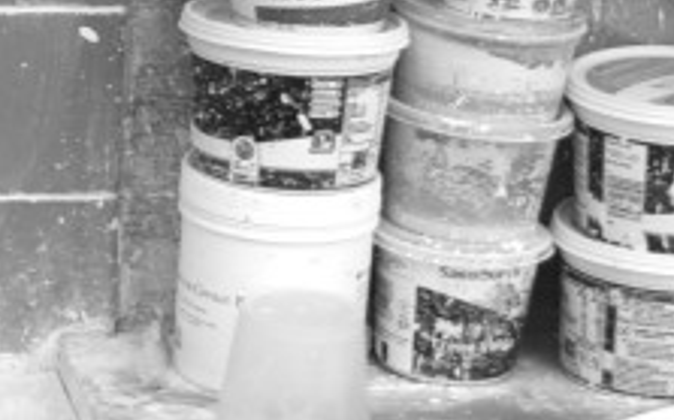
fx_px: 3084
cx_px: -351
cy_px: 45
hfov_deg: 11.9
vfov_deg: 7.8
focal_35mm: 168
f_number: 2.8
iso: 100
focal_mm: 24
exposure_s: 1/30
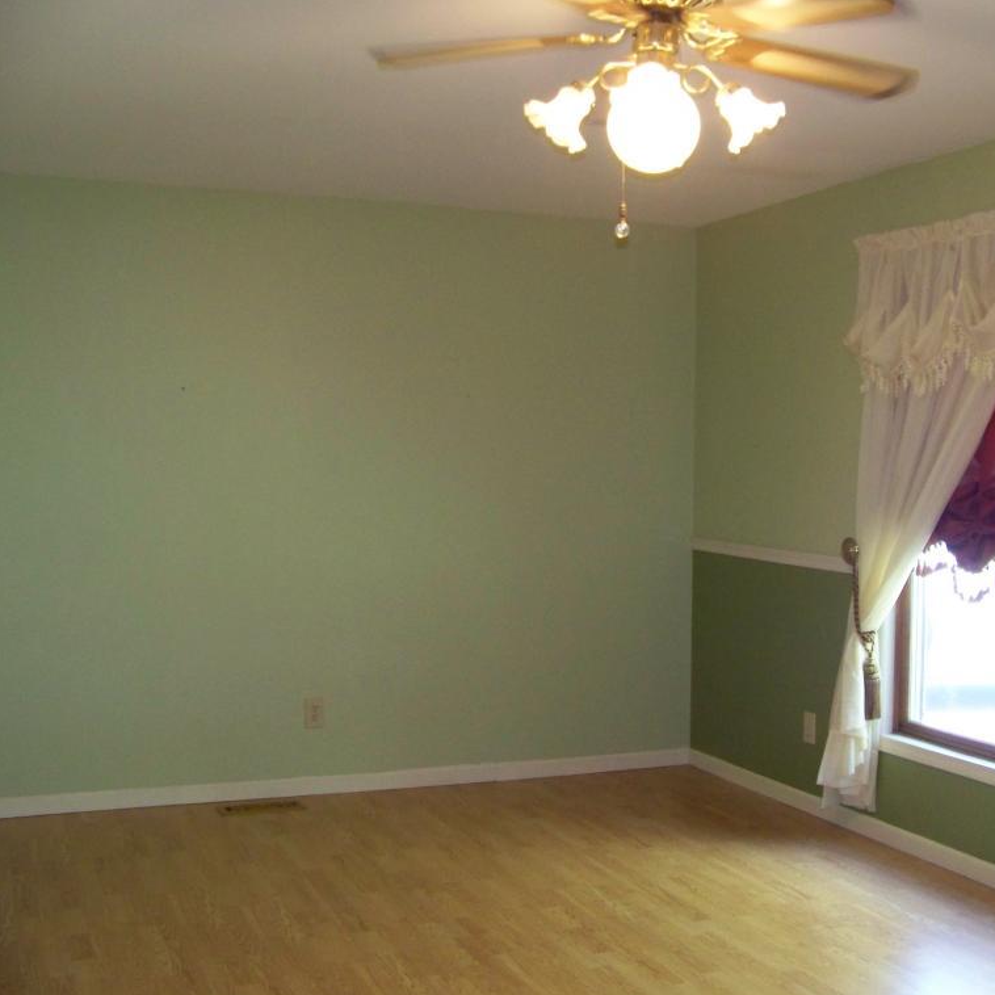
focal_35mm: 43
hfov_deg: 38.8
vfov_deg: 39.2
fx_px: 1398
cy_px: 503
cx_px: 648
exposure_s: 1/30
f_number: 2.8
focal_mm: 5.85
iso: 200
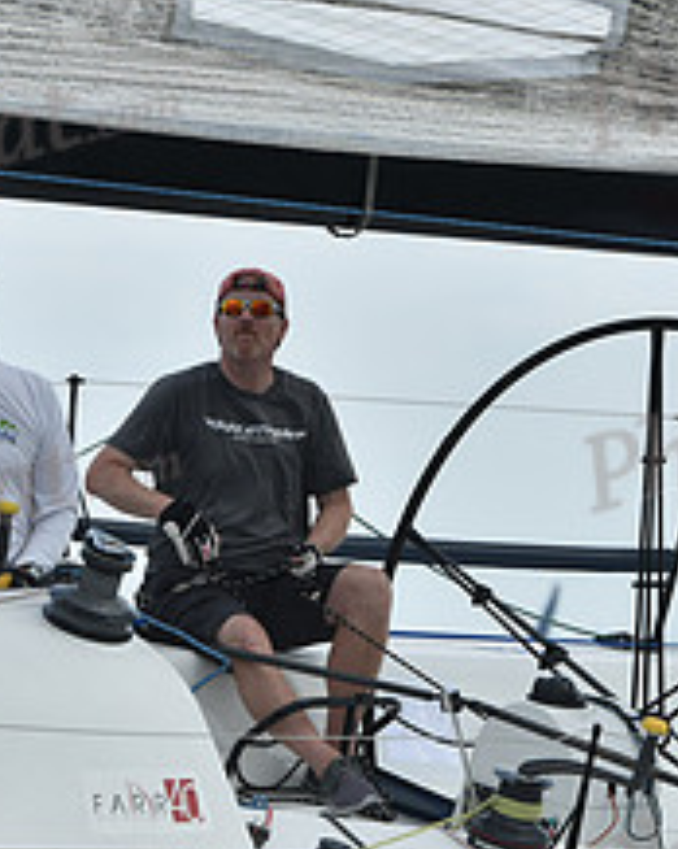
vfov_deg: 4.4
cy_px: 668
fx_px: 11002
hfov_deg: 3.5
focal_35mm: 438
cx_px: 386
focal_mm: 175
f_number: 6.3
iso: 250
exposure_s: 1/1250
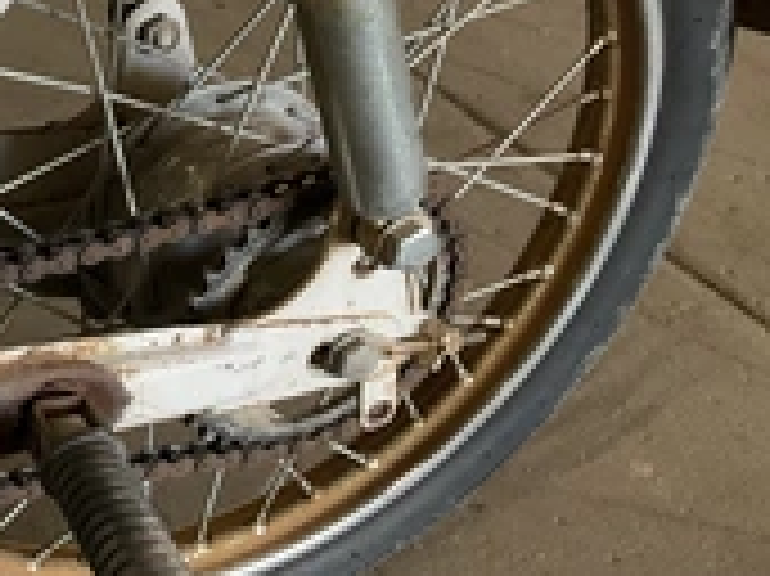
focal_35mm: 68
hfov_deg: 26.4
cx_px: -77
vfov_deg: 21.6
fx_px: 1512
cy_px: 274
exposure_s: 1/60
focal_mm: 3
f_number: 1.8
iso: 40
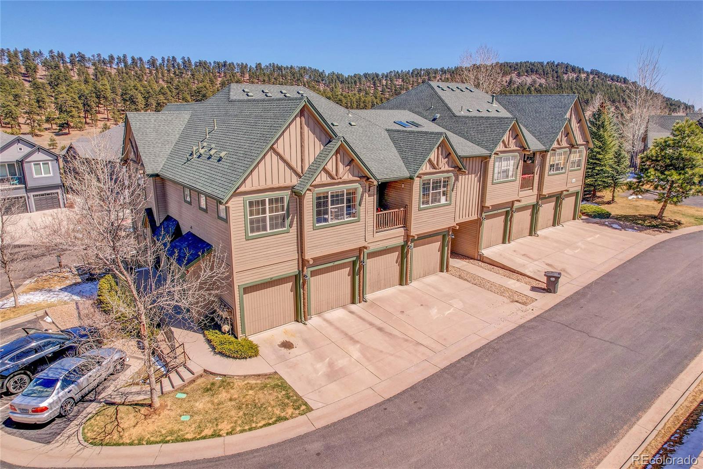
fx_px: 429
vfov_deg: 57.2
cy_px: 234
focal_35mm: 22
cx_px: 352
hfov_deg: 78.6
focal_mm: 8.4
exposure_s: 1/120
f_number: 2.8
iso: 100
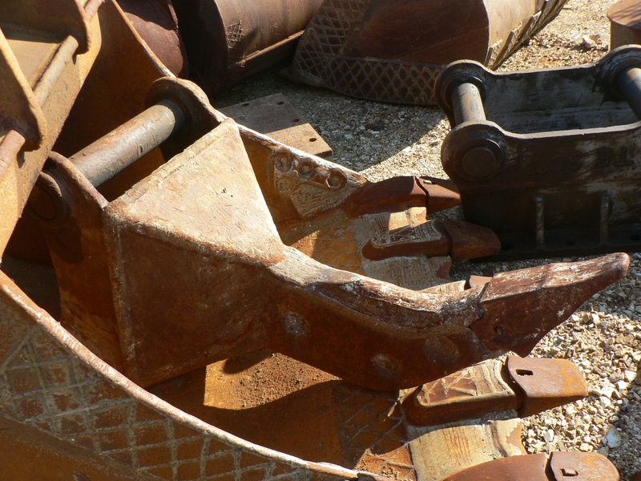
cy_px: 240
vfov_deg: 39.7
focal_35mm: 36
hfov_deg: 51.4
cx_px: 320
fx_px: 667
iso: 80
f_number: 4
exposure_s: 1/160
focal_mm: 6
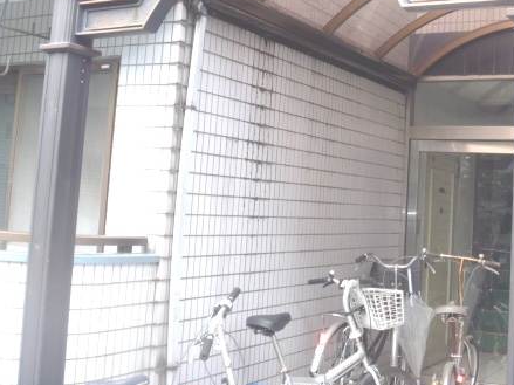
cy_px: 112
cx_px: 333
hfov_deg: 37.2
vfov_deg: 28.3
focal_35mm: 51
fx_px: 757
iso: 100
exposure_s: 1/60
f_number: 3.5
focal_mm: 6.3
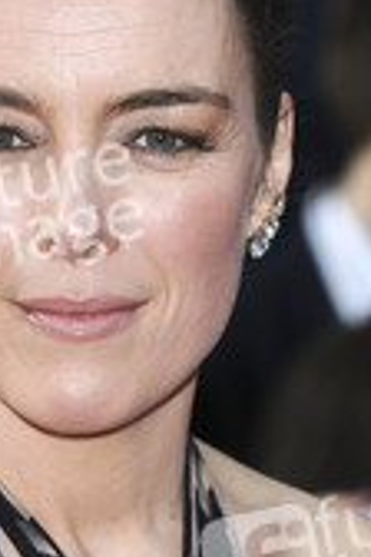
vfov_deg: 5.8
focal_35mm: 357
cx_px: 71
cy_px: 388
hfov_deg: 3.8
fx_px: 5518
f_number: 4.5
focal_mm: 100
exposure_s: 1/200
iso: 320
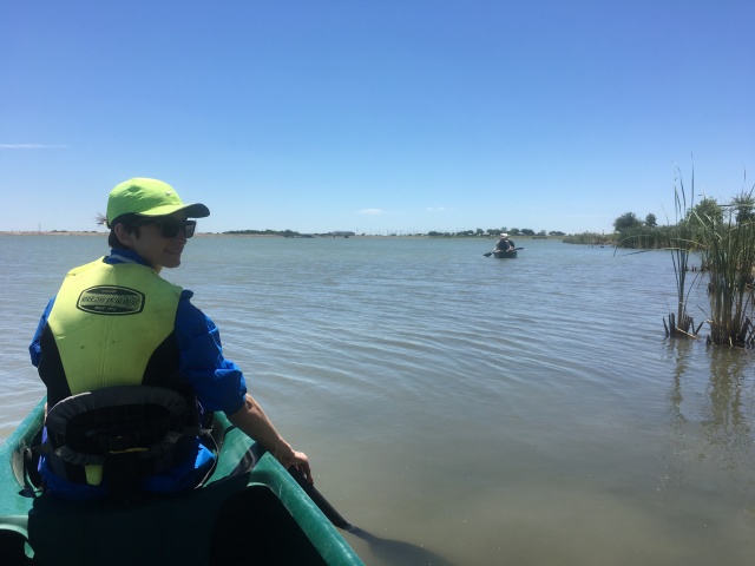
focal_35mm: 29
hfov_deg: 61.7
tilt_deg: -4.2
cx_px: 378
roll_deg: +0.0
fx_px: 633
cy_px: 283
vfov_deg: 48.2
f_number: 2.2
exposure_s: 1/1923
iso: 25
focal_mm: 4.15
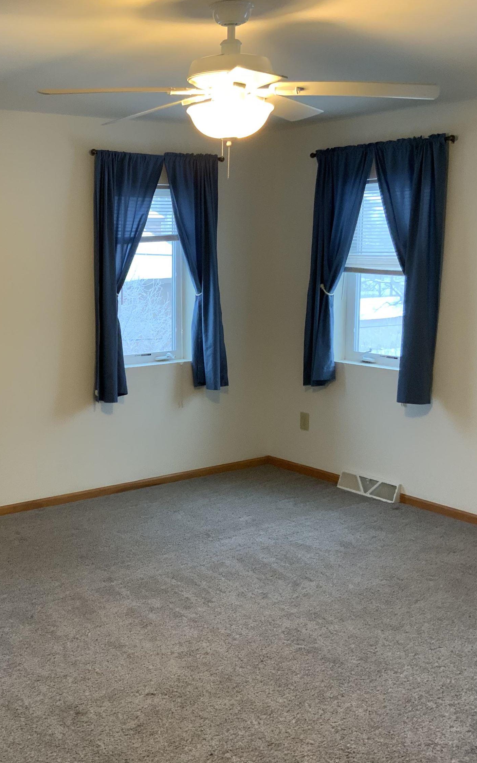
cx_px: 94
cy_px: 373
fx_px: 874
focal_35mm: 42
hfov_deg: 29.8
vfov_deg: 47.2
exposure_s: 1/60
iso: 125
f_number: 1.8
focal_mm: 3
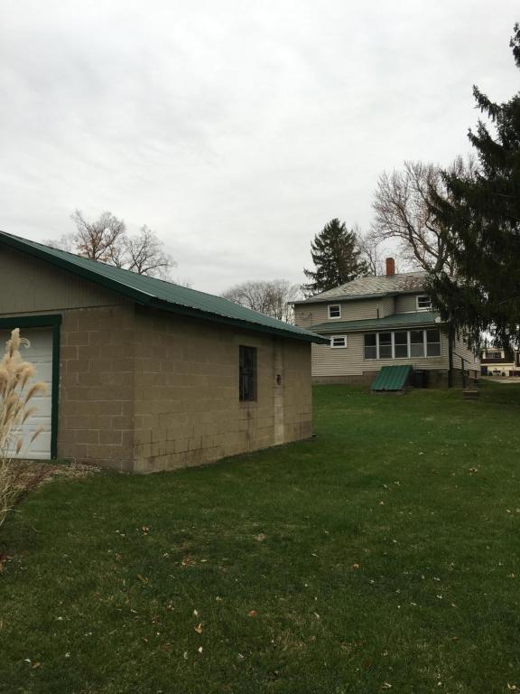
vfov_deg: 61.7
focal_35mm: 29
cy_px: 347
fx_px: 581
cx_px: 260
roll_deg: +0.6
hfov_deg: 48.2
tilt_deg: +5.1
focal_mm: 4.15
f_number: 2.2
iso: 25
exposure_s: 1/197
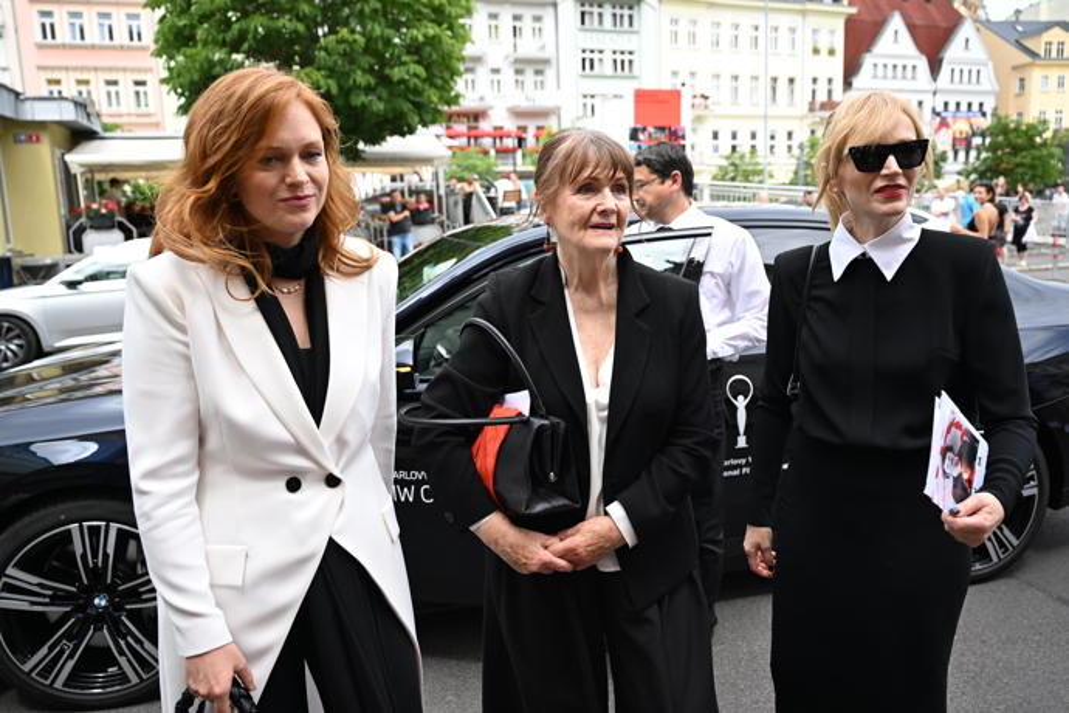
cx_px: 534
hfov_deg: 63.7
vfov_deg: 45.0
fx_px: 861
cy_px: 356
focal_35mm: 29
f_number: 3.5
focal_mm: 29
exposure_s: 1/3200
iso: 1000
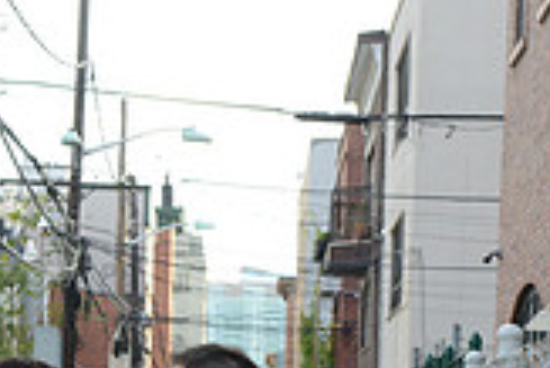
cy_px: 620
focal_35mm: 160
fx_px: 2447
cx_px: 94
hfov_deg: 12.8
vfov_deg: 8.3
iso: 800
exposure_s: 1/160
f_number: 9
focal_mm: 45
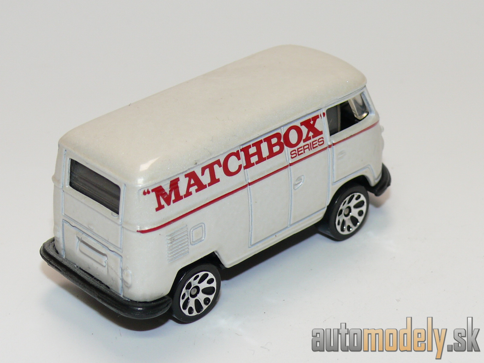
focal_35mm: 102
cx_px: 242
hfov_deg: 19.3
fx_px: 1426
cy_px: 182
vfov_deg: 14.5
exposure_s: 1/30
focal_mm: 13.3
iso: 100
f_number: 4
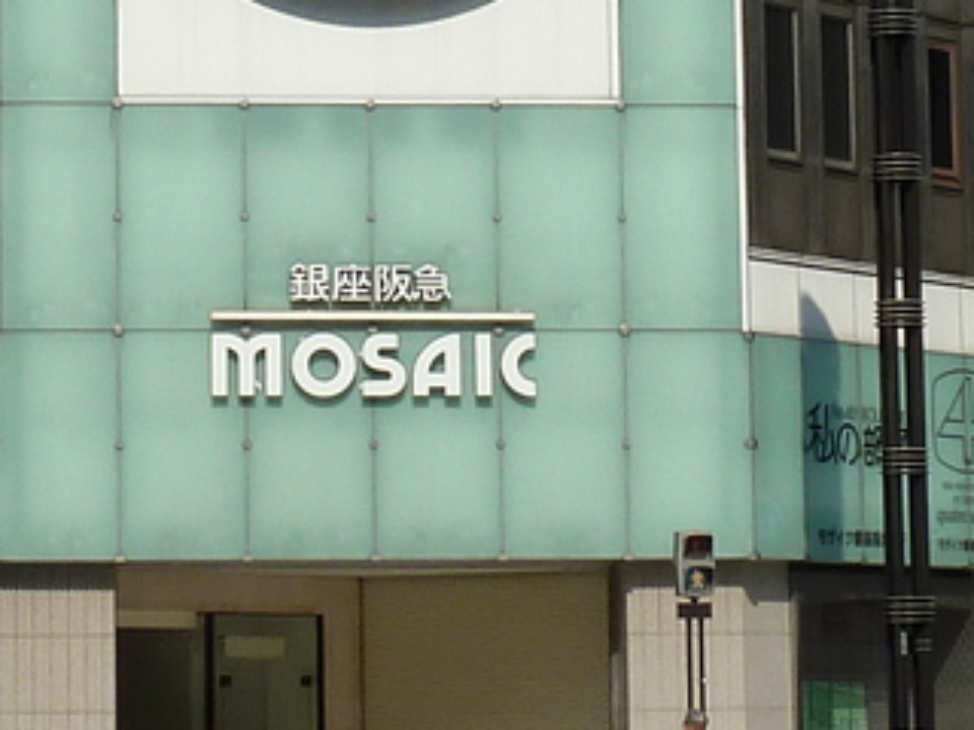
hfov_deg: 12.3
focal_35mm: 160
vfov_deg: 9.2
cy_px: 64
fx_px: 4502
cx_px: 177
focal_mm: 5.3
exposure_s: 1/400
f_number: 5.6
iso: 80
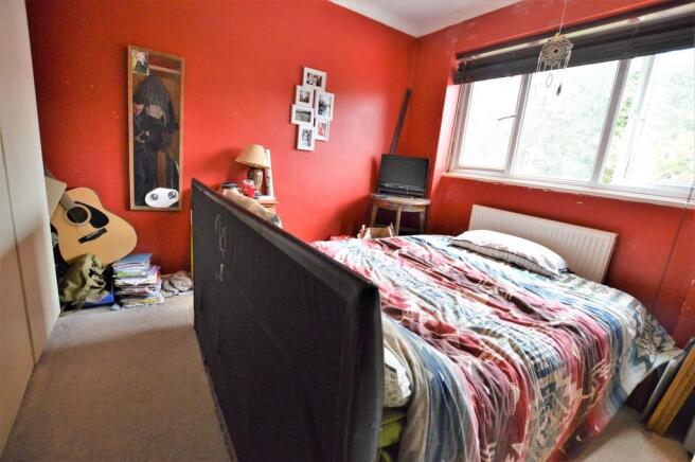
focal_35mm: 15
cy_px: 231
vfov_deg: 77.2
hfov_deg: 100.4
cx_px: 348
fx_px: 289
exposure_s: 1/60
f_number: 3.5
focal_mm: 10
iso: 1800
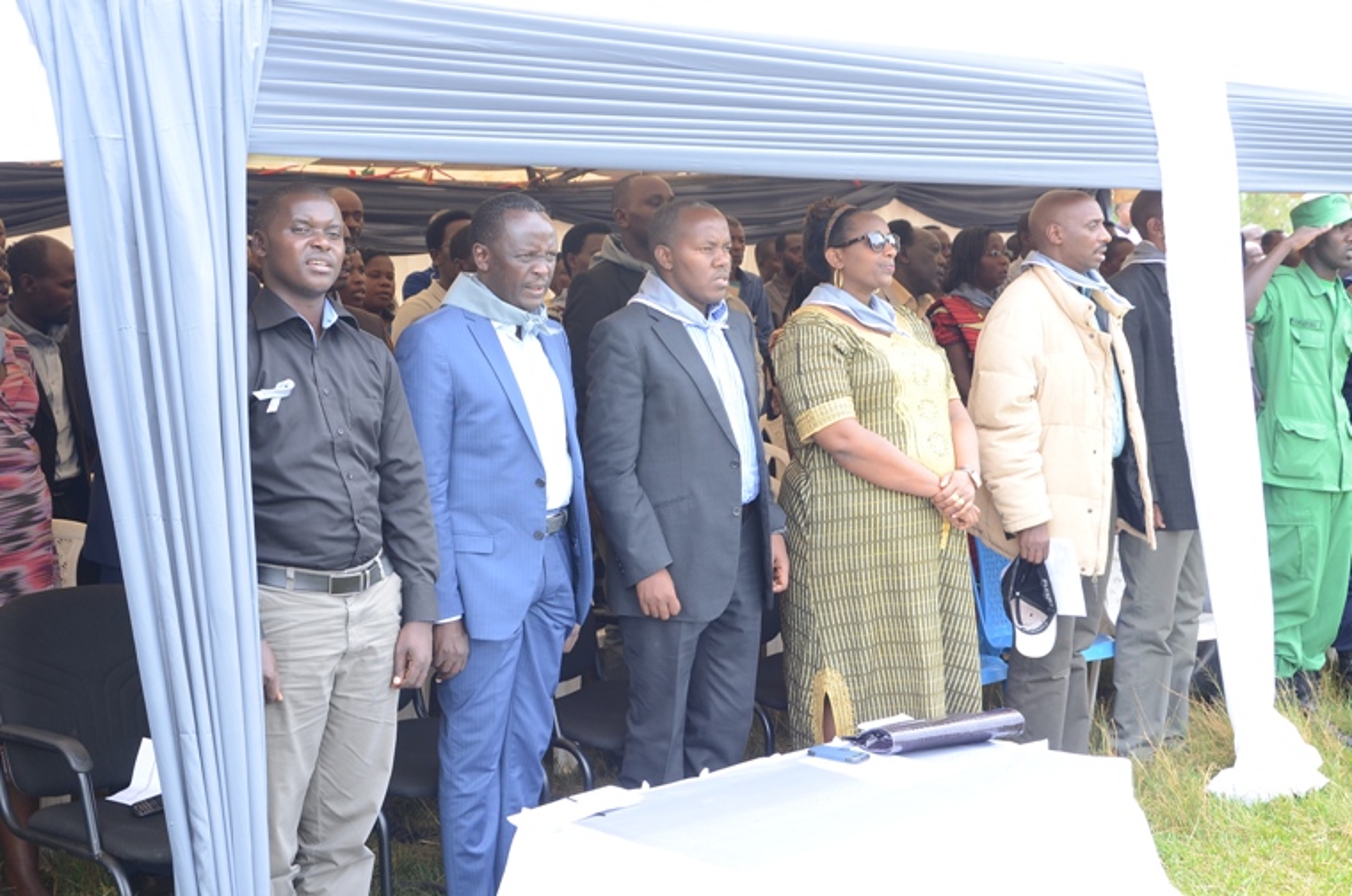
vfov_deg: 23.7
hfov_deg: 35.1
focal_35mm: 57
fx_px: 2137
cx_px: 676
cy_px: 448
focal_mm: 38
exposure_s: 1/50
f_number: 5.6
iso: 160
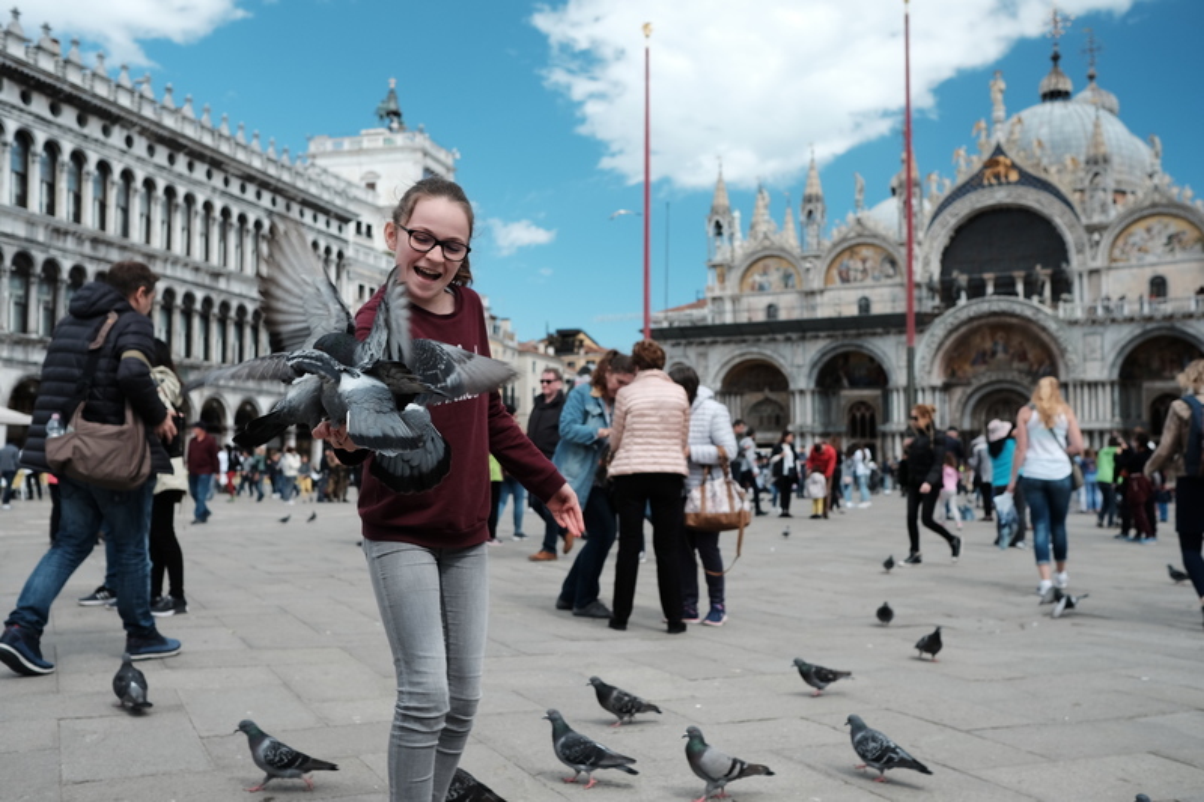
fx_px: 1170
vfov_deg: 37.8
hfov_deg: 54.4
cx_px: 602
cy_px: 401
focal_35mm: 35
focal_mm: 23
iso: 200
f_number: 4
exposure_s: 1/300
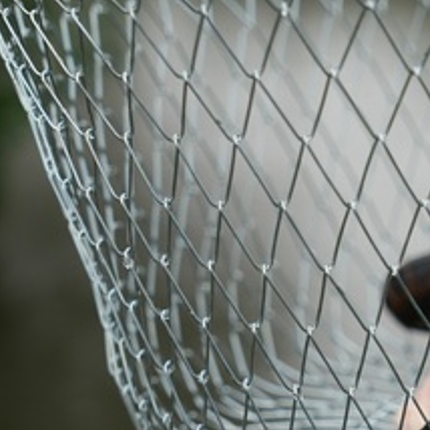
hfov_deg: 12.5
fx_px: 1911
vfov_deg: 12.8
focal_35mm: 136
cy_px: 271
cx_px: 512
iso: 100
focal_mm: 38
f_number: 4.5
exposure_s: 1/200
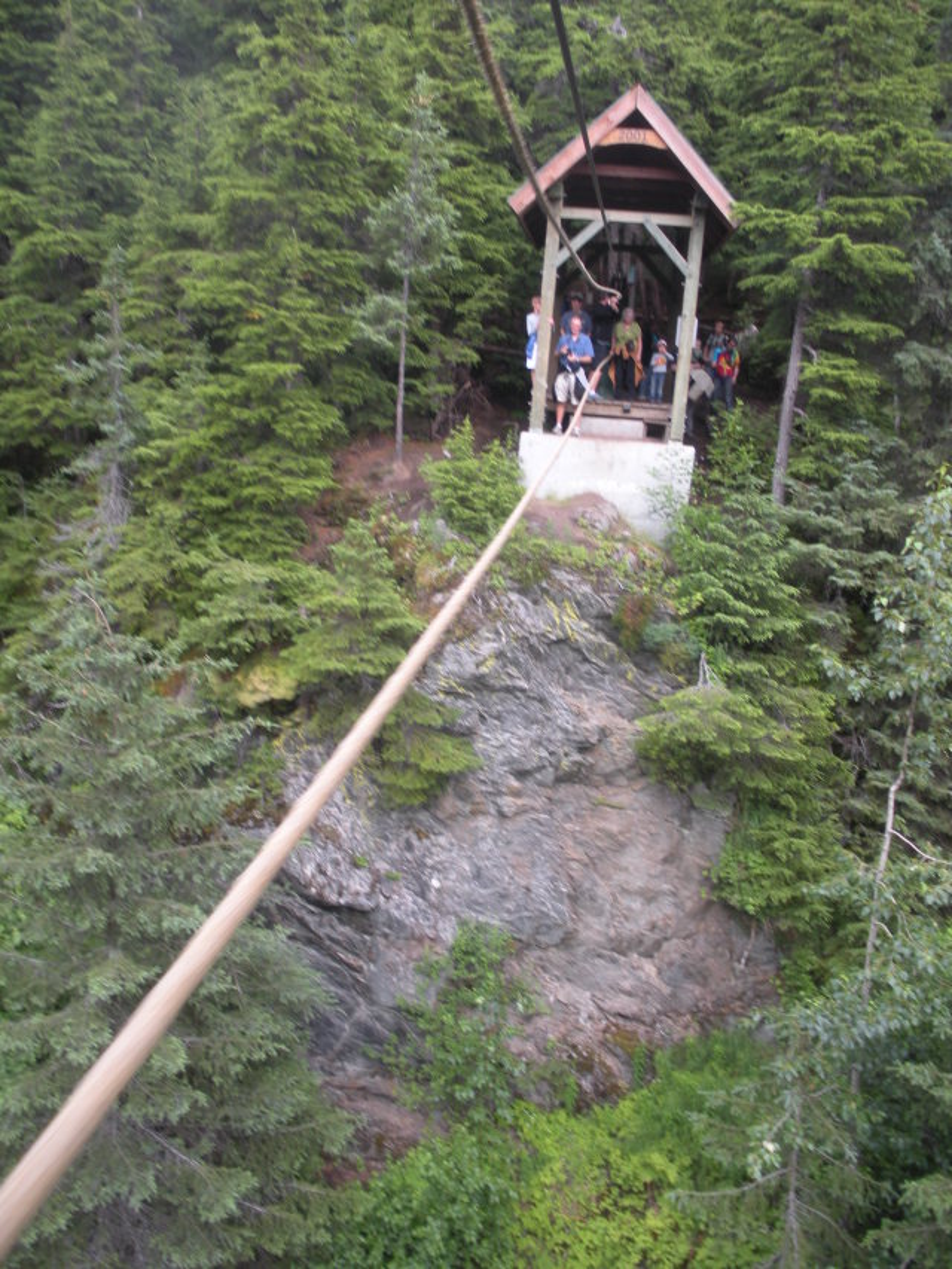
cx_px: 476
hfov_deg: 39.7
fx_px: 1320
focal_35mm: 36
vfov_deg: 51.3
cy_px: 634
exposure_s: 1/60.1
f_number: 3.5
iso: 64
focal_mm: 6.3
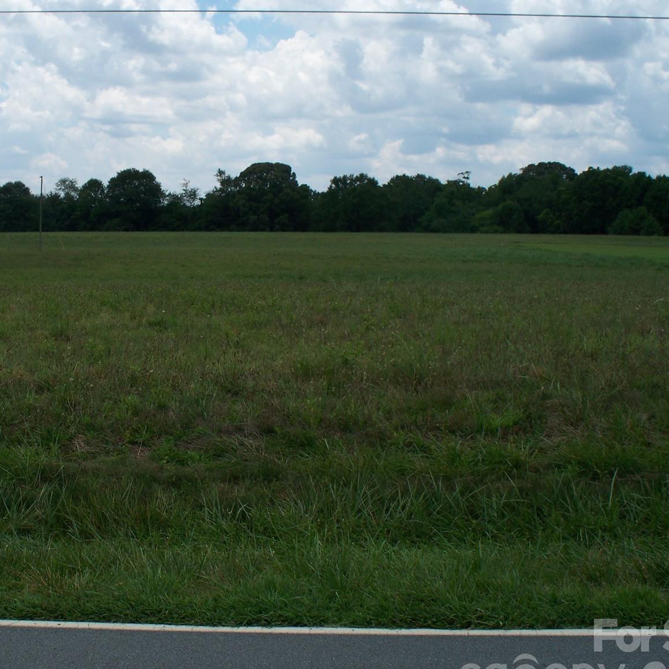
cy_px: 285
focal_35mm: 56
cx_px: 195
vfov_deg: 30.5
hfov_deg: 30.2
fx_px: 1224
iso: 64
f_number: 5
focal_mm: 7.54
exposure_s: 1/500
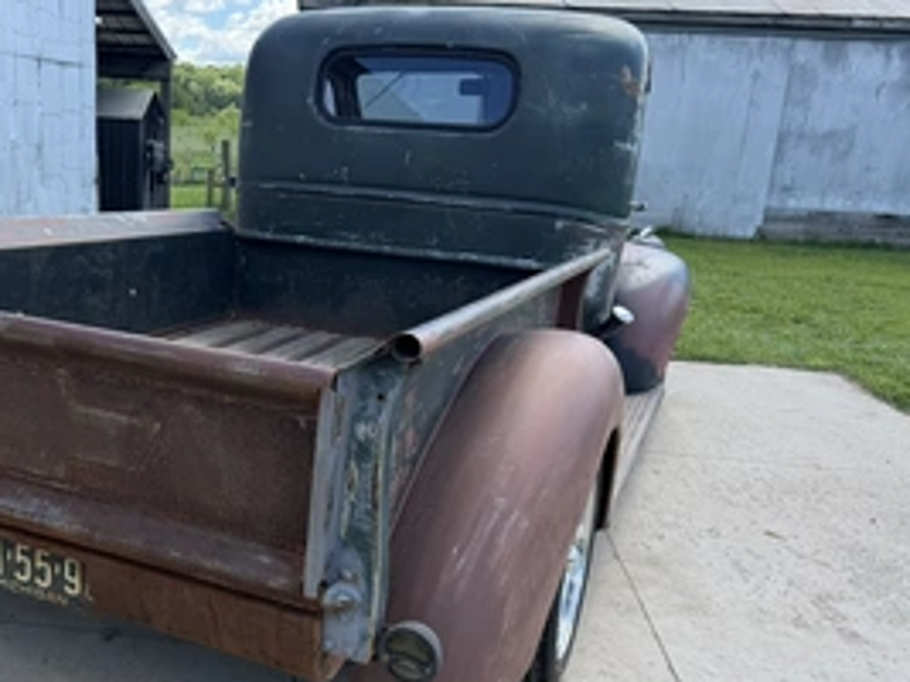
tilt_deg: -15.4
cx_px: 259
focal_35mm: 36
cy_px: 396
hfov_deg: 49.8
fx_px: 946
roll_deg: -2.9
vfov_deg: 39.5
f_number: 1.78
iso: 80
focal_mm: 6.76
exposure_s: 1/1091
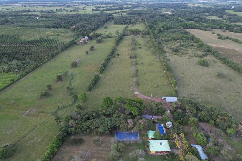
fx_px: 148
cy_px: 80
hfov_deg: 78.6
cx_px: 121
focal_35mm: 22
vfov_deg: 57.2
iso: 100
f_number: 2.8
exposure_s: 1/15
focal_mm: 8.38
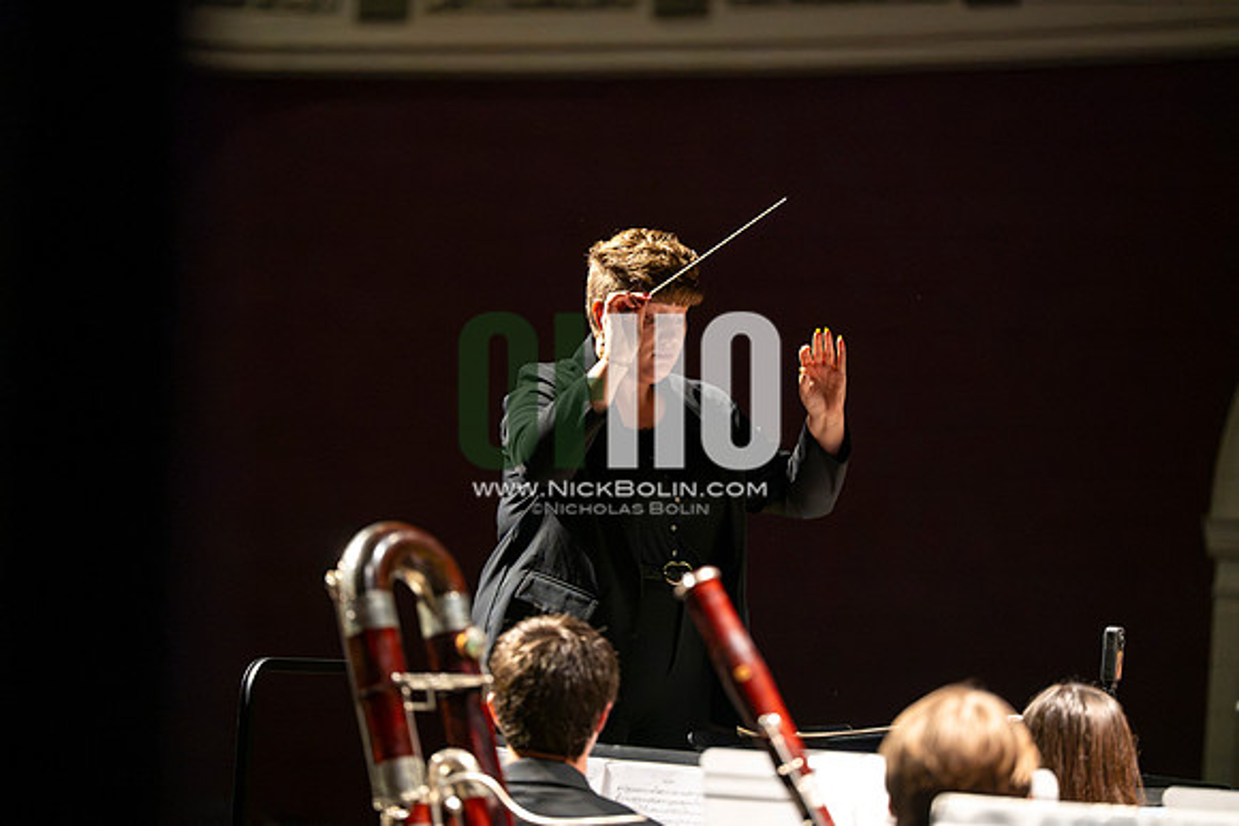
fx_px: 5680
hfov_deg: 12.4
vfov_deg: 8.3
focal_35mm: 165
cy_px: 413
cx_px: 620
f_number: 2.8
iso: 6400
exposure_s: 1/640
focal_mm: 165
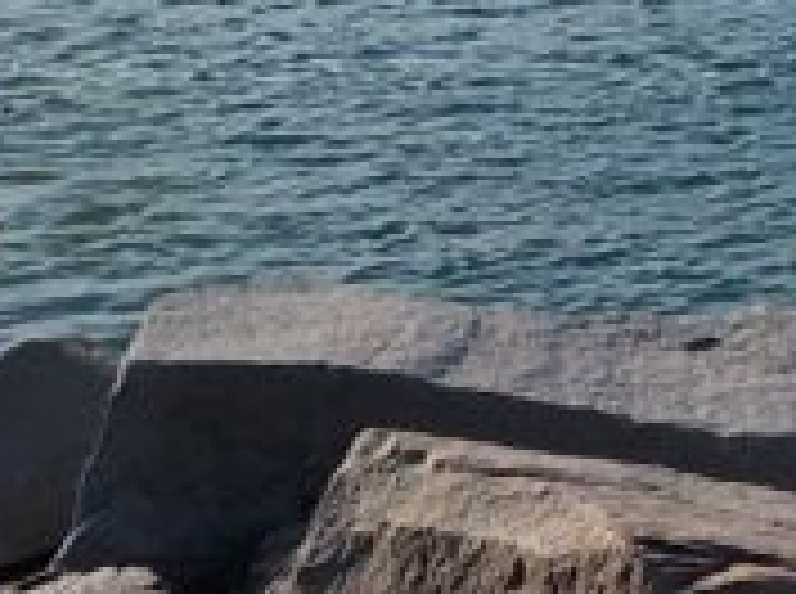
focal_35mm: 145
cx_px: 153
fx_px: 3328
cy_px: -626
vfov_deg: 9.5
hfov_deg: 13.6
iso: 64
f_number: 1.8
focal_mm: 4.69
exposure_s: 1/11628
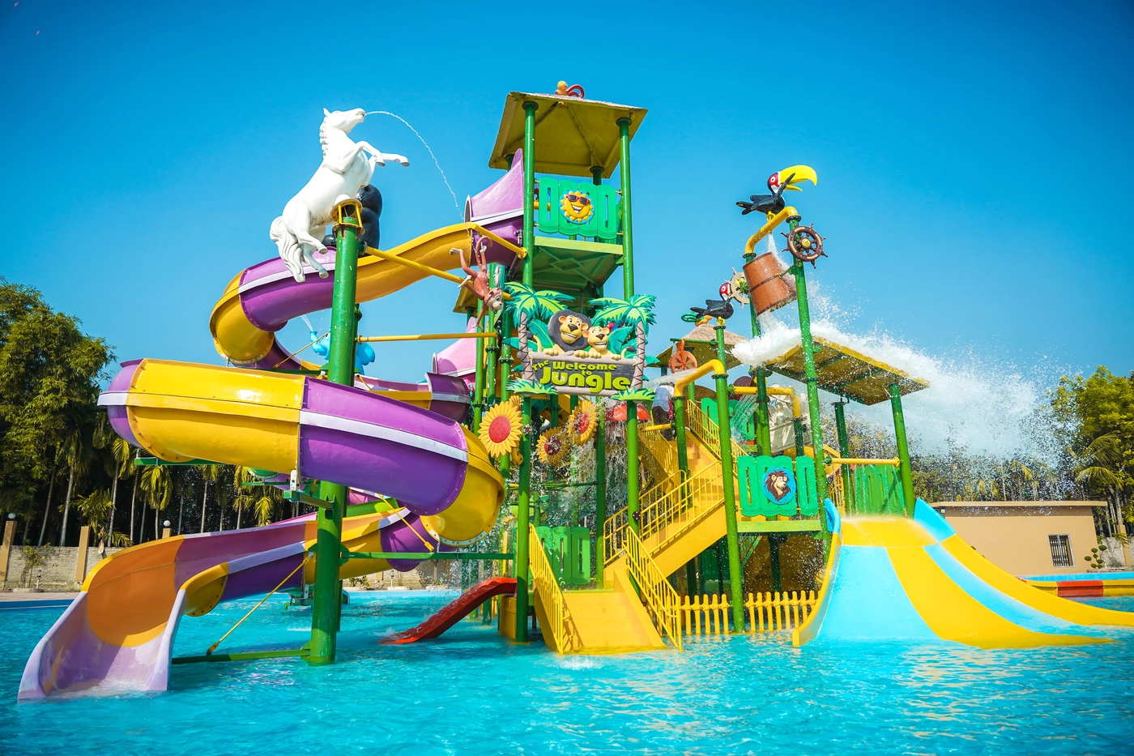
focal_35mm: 24
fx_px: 756
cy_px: 378
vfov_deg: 53.1
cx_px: 567
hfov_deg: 73.8
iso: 50
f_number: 4
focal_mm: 24
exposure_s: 1/1000
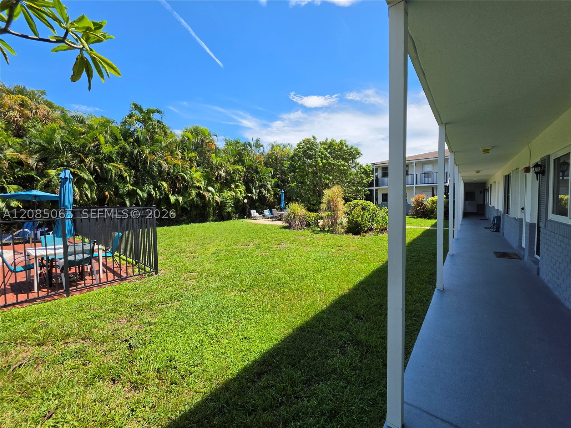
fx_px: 214
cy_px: 214
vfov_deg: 89.9
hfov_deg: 106.2
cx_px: 286
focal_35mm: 13
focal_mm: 2.2
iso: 32
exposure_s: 1/1632
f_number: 1.9
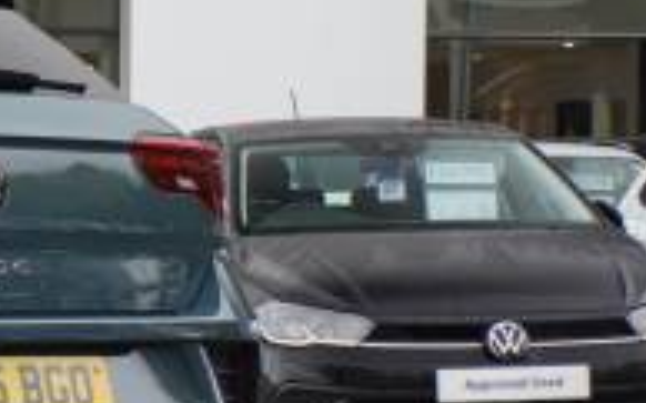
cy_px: 226
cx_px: -386
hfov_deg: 11.9
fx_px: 2933
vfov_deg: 7.9
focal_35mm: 167
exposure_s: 1/160
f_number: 5
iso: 500
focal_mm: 33
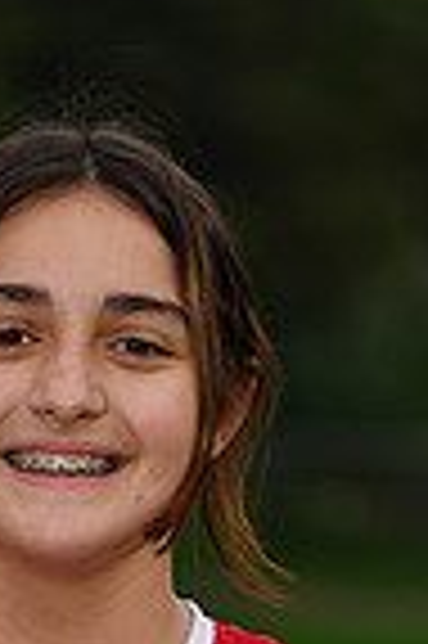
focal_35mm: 667
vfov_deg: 3.1
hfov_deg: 2.1
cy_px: 1090
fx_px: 11923
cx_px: 5
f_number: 5.6
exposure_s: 1/250
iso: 200
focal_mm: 164
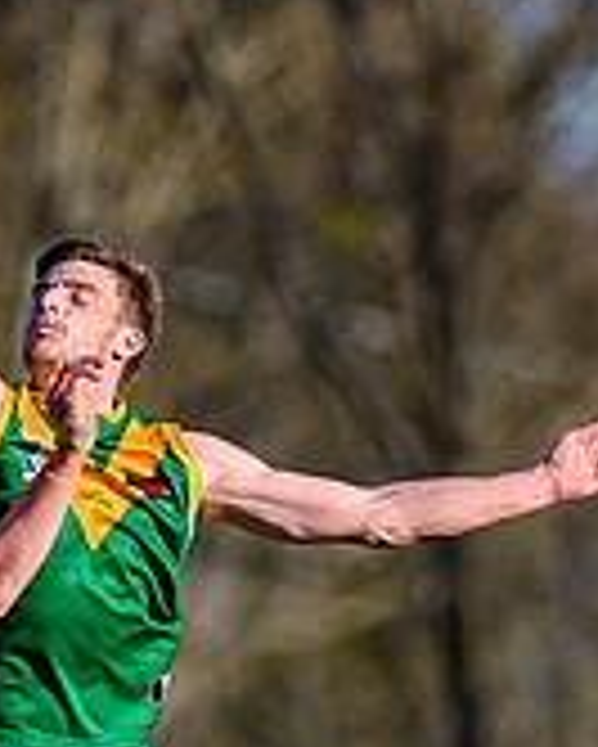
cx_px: -3
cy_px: 973
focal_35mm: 2498
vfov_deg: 0.8
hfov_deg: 0.6
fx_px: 55213
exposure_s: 1/2000
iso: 180
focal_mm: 500
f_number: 4
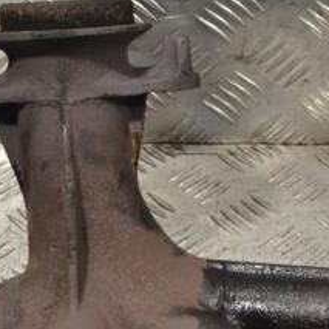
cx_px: 273
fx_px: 1312
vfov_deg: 14.2
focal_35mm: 122
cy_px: 244
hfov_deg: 14.2
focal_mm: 34
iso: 400
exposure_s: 1/100
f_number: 5
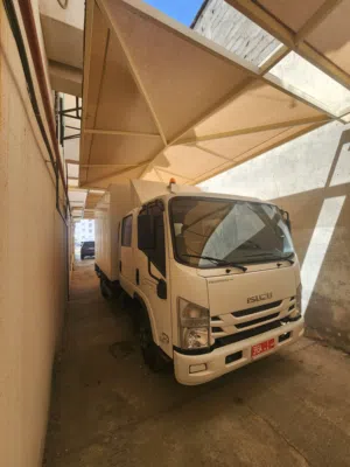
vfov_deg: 106.2
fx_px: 175
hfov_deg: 89.9
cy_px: 234
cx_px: 175
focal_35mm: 13
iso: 50
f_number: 2.2
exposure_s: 1/668
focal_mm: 2.2
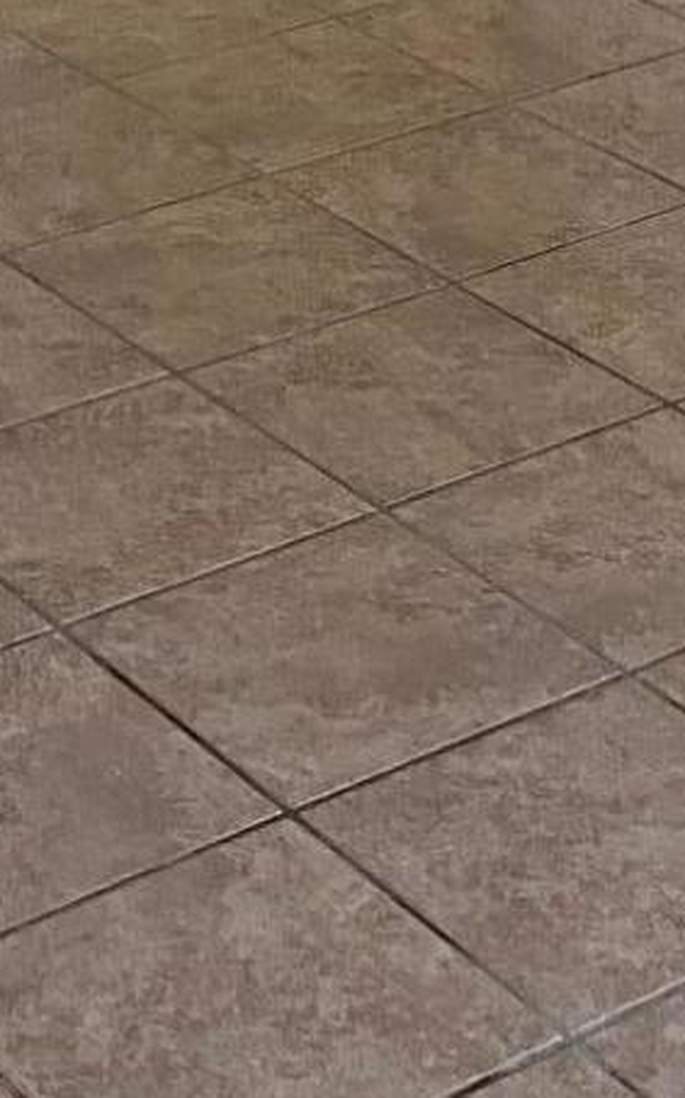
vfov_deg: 13.7
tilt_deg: -0.8
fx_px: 3649
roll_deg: +1.6
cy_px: -1285
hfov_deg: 10.7
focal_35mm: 122
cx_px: 308
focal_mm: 4.25
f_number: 1.8
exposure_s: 1/60
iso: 125
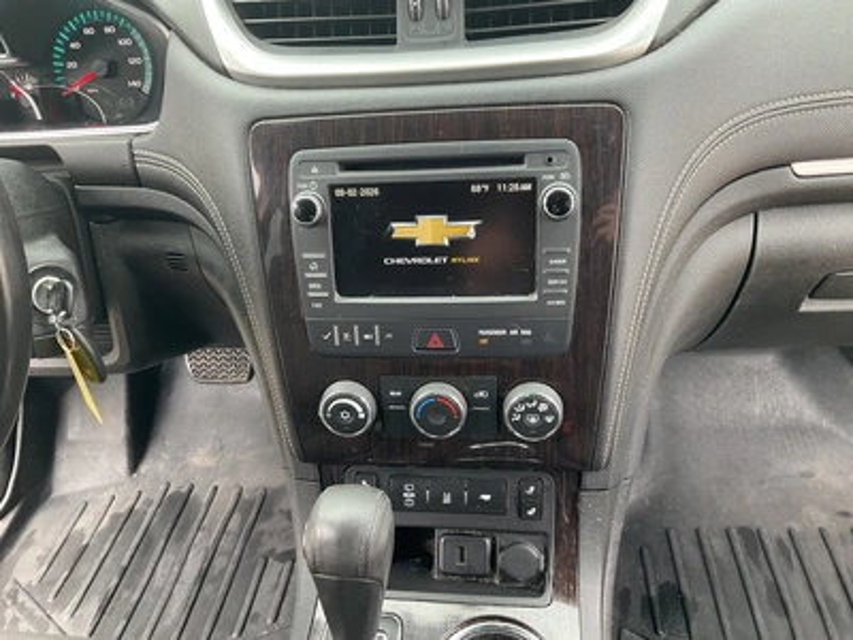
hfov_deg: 61.7
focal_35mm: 29
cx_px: 426
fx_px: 715
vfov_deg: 48.2
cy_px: 320
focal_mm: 3
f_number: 1.8
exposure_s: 1/92
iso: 64
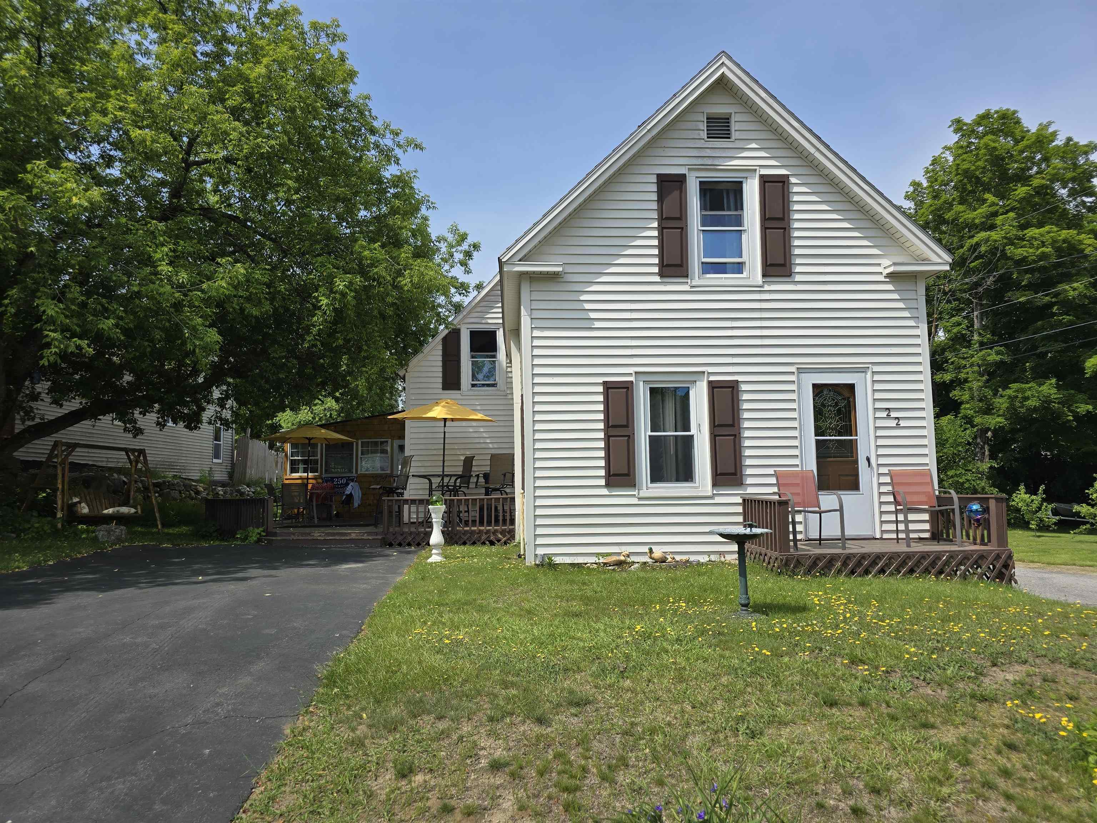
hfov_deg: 73.9
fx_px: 729
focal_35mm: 23
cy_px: 412
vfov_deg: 58.9
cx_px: 548
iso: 12
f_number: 1.7
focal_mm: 6.3
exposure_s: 1/895
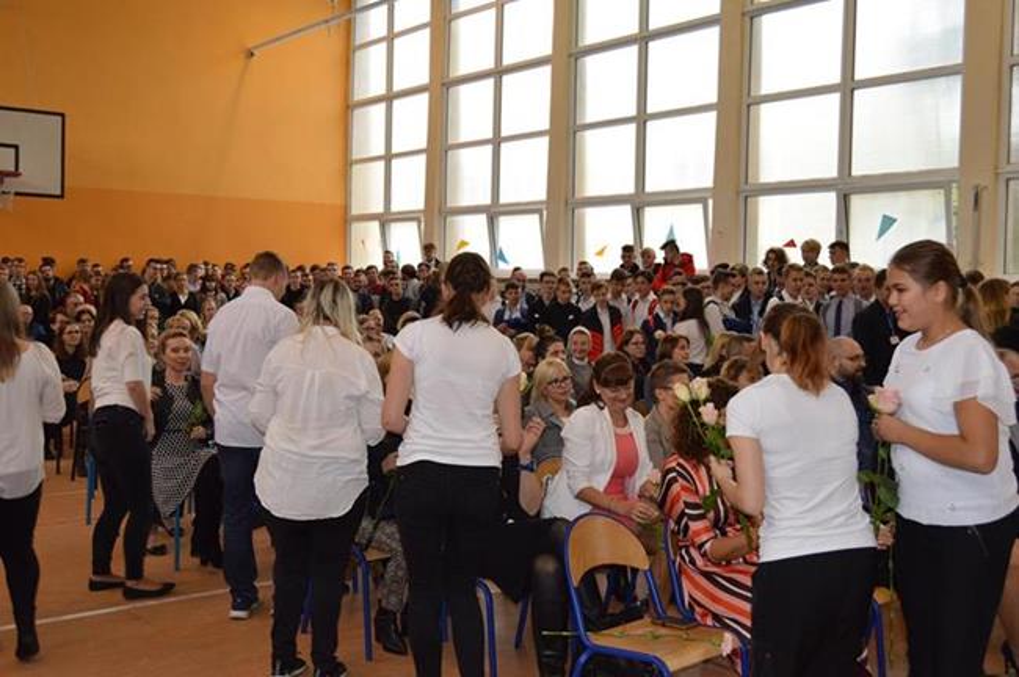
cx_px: 510
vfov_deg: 36.8
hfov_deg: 53.2
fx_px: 1018
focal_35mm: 36
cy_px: 338
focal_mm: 24
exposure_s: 1/80
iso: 400
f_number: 4
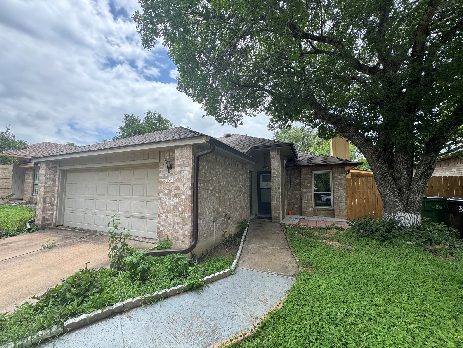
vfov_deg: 85.7
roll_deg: -0.3
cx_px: 232
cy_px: 174
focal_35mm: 14
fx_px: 187
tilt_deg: +3.7
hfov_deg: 102.1
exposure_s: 1/423
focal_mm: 2.22
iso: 40
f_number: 2.2
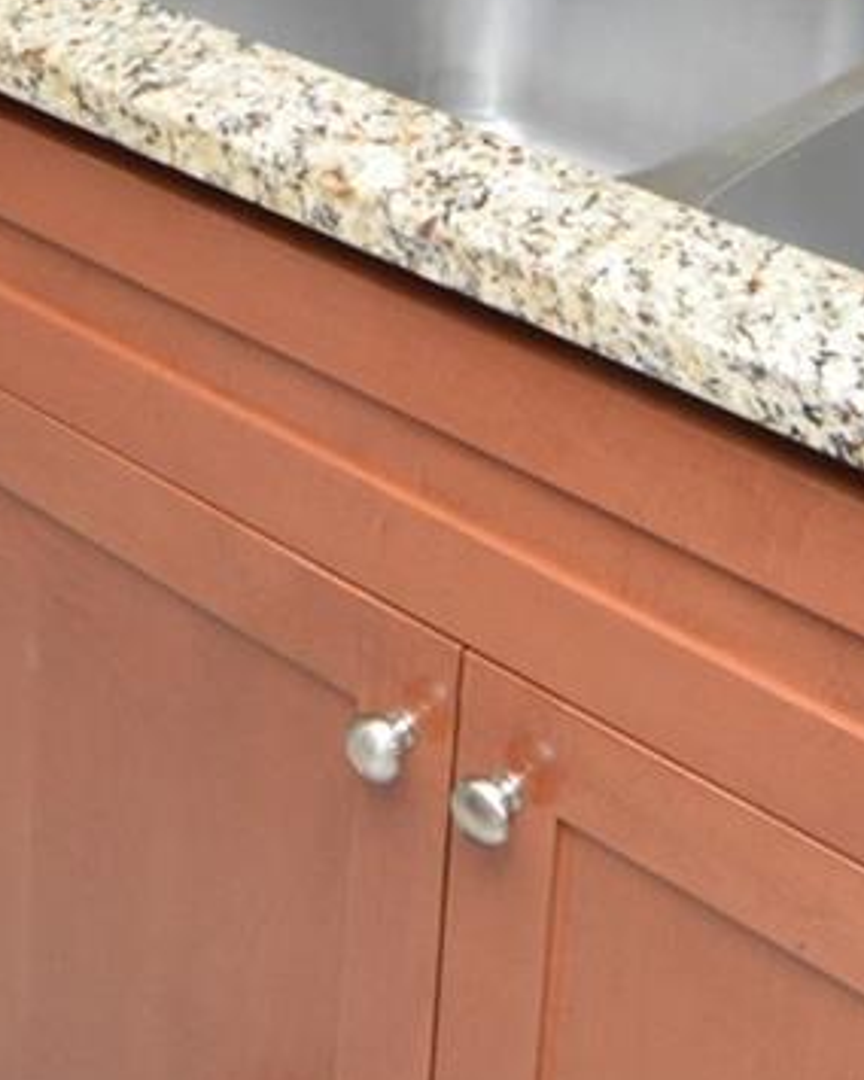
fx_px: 2429
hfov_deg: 19.9
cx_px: 119
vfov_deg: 22.4
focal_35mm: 76
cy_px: -330
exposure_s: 1/60
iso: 560
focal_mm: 12
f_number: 4
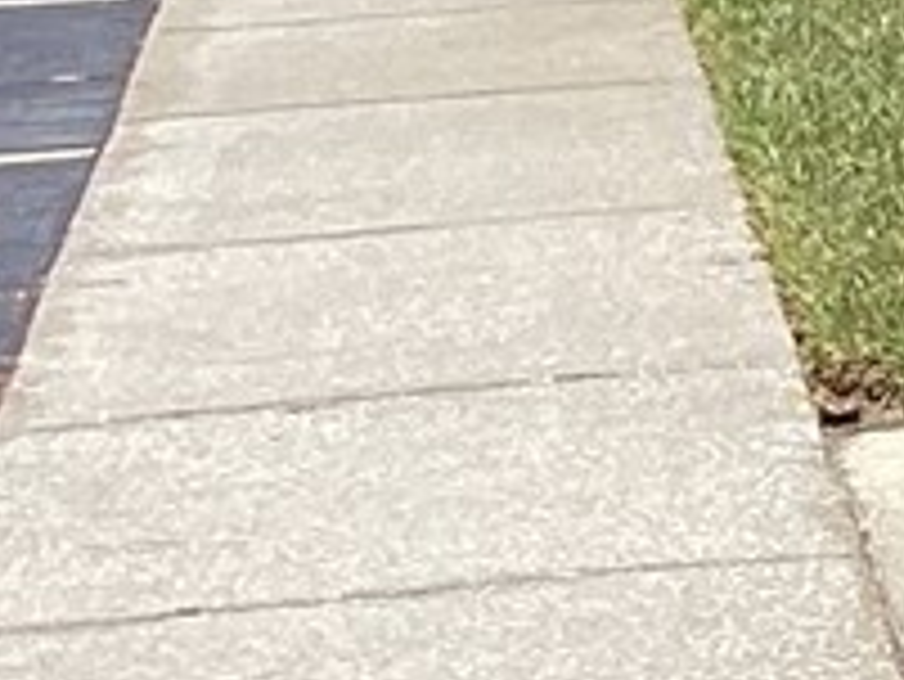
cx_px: 3162
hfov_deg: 6.8
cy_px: -387
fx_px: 6454
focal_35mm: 247
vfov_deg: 5.9
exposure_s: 1/815
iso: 25
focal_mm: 3.3
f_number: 2.4
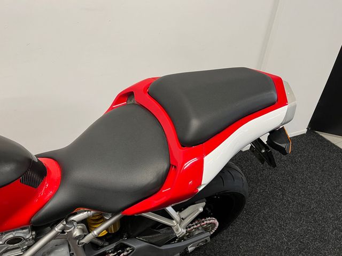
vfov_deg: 53.1
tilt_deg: -35.1
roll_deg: -4.5
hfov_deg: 67.3
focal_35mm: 26
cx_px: 171
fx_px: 257
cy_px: 128
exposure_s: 1/50
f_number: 1.6
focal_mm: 5.1
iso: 100
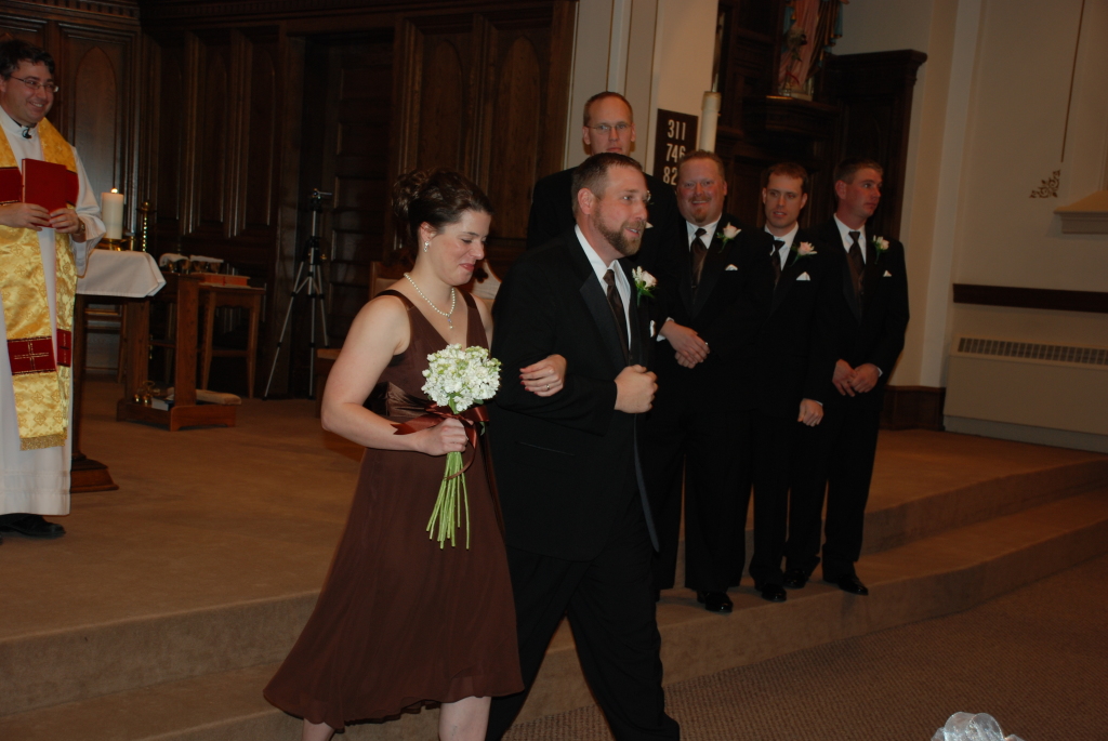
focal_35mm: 48
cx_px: 554
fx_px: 1479
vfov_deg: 28.1
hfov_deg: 41.1
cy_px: 370
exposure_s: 1/60
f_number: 4.2
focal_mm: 32
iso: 220
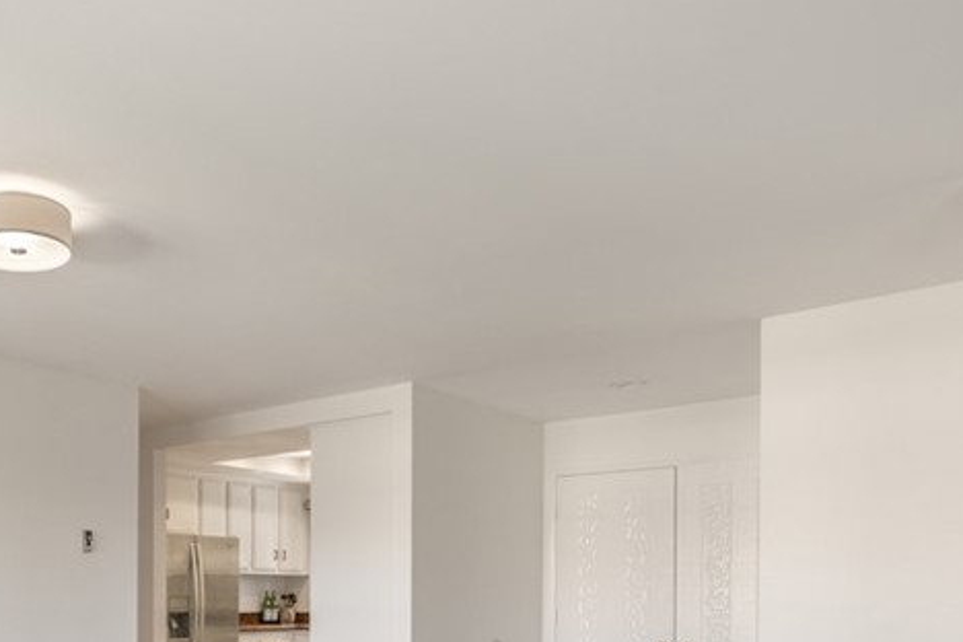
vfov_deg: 35.3
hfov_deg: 50.9
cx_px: 185
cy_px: 596
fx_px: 936
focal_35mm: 35
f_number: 9
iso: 800
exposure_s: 1/30
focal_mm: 16
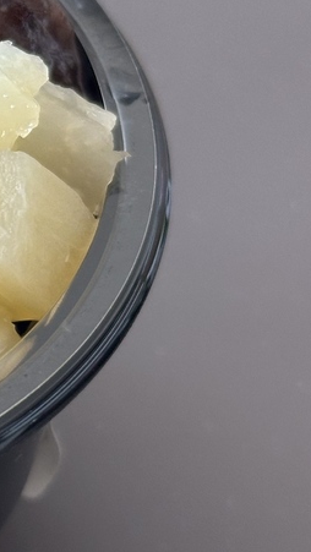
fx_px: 2036
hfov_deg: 8.2
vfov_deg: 15.4
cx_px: -347
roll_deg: +0.5
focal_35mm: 139
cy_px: 213
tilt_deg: -43.8
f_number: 1.78
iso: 80
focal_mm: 6.86
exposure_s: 1/72
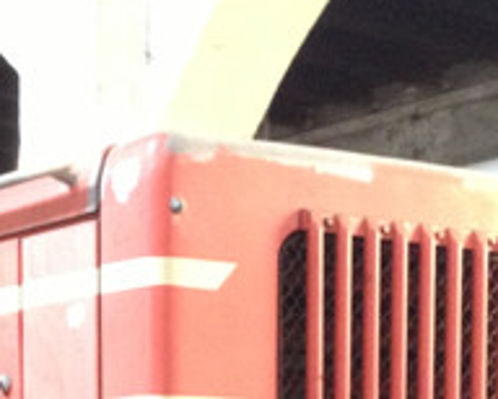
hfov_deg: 13.5
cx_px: 101
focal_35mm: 142
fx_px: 2095
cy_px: 679
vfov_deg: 10.4
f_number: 2.4
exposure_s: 1/20
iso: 200
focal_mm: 4.28
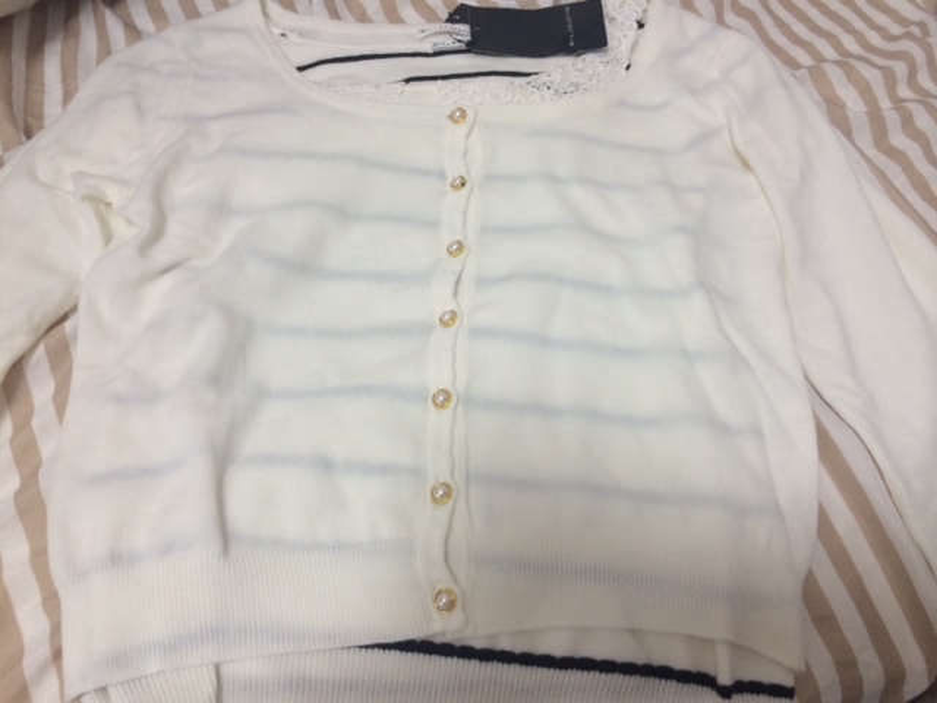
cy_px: 352
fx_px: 812
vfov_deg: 46.8
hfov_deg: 60.0
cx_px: 468
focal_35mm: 30
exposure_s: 1/30
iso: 64
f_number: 2.2
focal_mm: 4.12
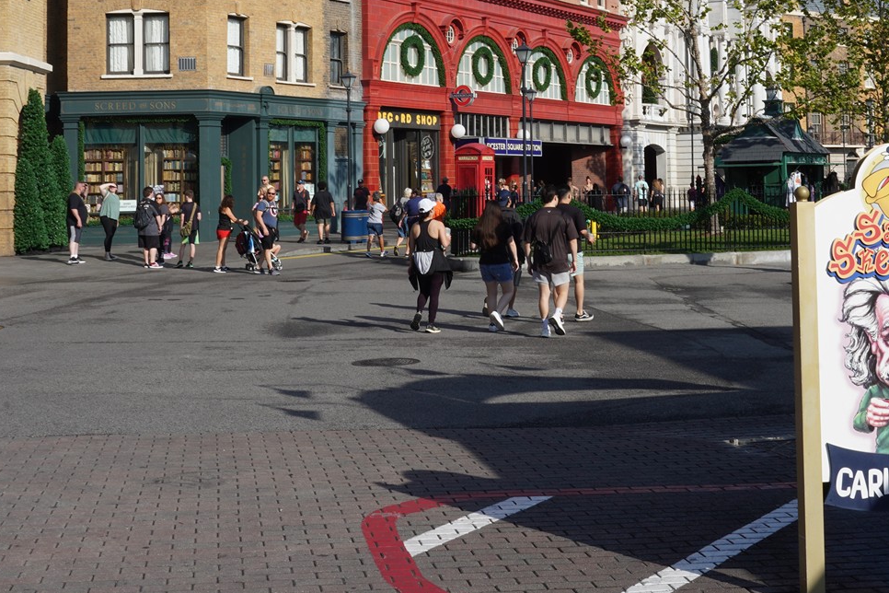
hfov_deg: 34.4
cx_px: 540
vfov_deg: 23.0
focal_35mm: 58
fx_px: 1432
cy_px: 94
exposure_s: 1/100
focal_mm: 28
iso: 200
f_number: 22
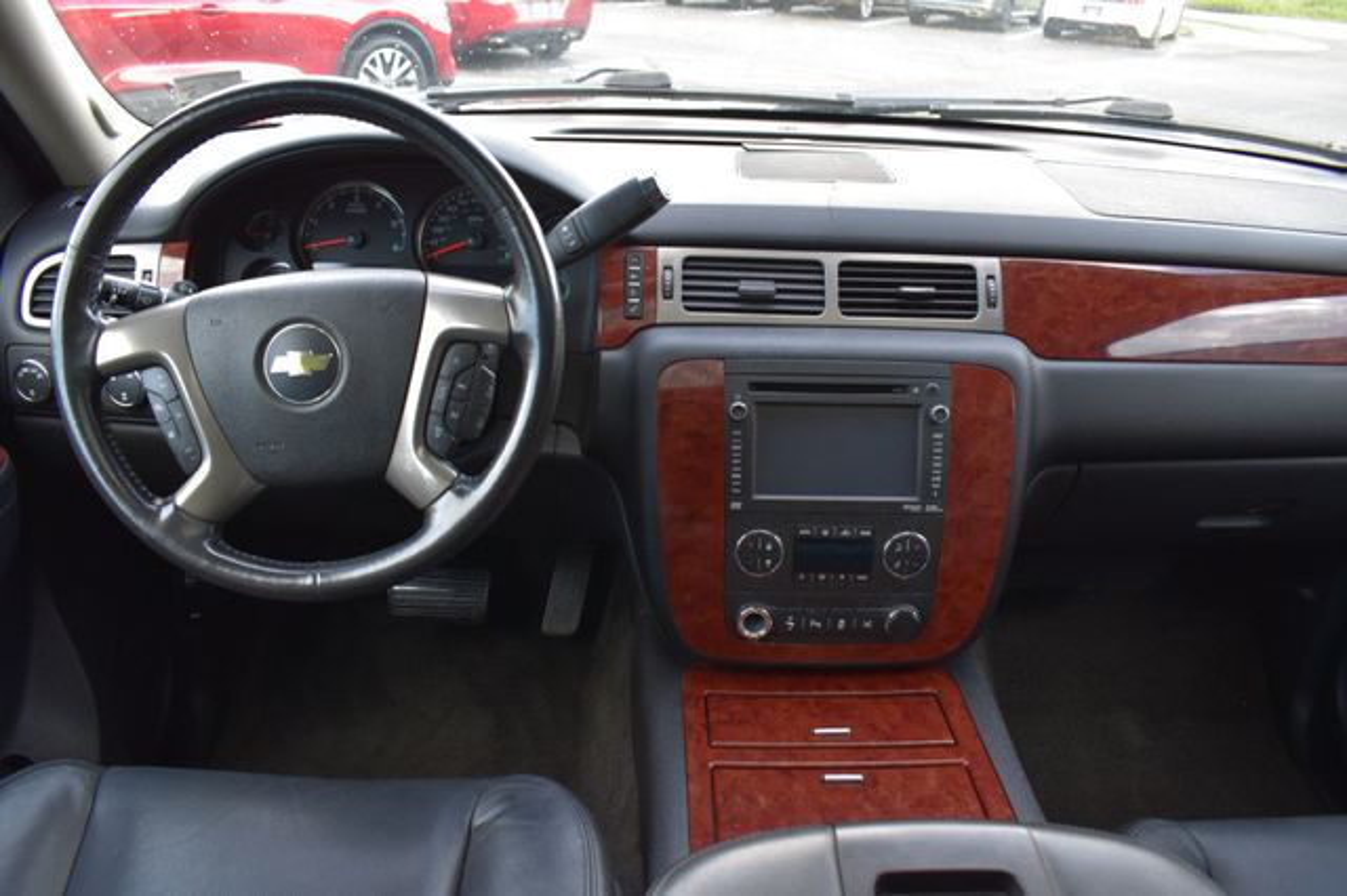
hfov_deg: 67.4
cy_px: 448
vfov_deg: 47.9
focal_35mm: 27
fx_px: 1010
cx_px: 674
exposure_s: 1/20
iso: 400
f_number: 6.3
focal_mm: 18
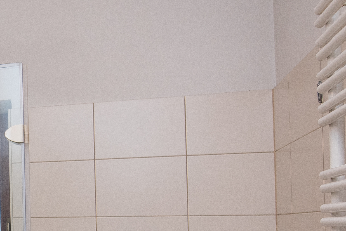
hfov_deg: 30.1
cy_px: 243
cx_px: -83
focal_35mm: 55
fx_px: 529
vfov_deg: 23.4
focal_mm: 14
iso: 250
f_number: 2.8
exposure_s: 1/200
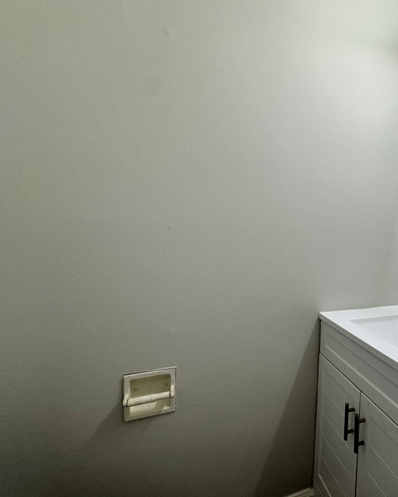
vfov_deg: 83.3
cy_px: 250
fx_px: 280
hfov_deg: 67.0
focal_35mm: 19
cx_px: 292
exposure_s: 1/120
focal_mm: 2.22
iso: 250
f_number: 2.2
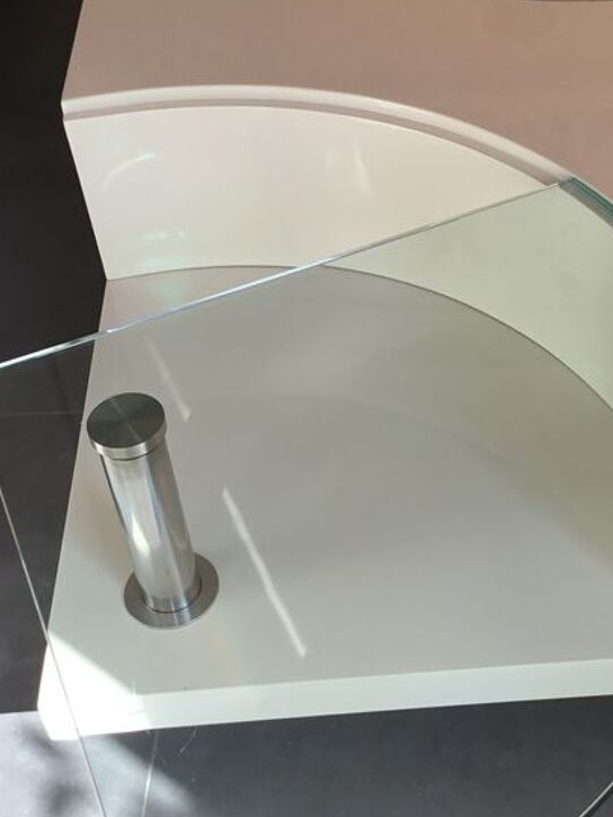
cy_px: 380
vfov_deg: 33.8
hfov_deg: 25.6
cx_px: 366
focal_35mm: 57
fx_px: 1345
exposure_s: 1/183
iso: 25
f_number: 2.4
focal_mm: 3.3
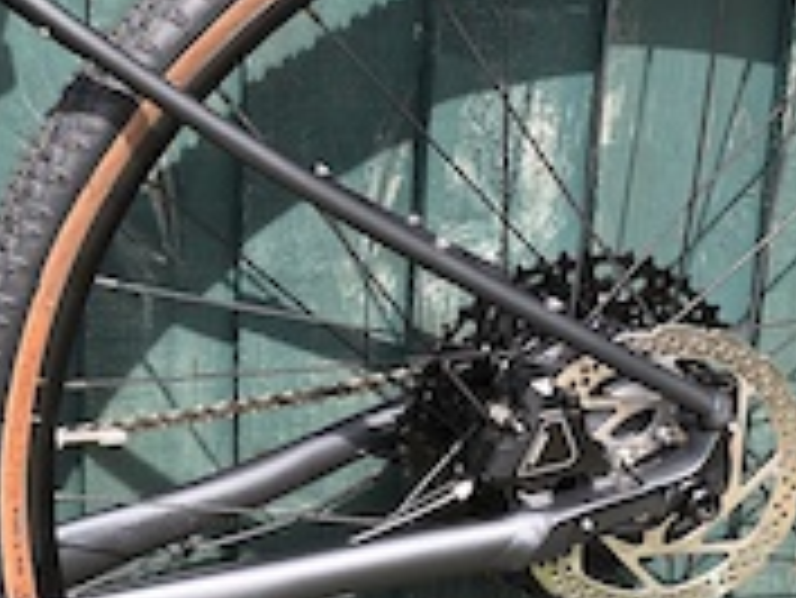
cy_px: 144
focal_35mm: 104
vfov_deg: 14.2
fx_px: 2393
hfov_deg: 16.8
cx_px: -463
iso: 12
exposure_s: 1/307
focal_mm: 6.3
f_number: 1.7
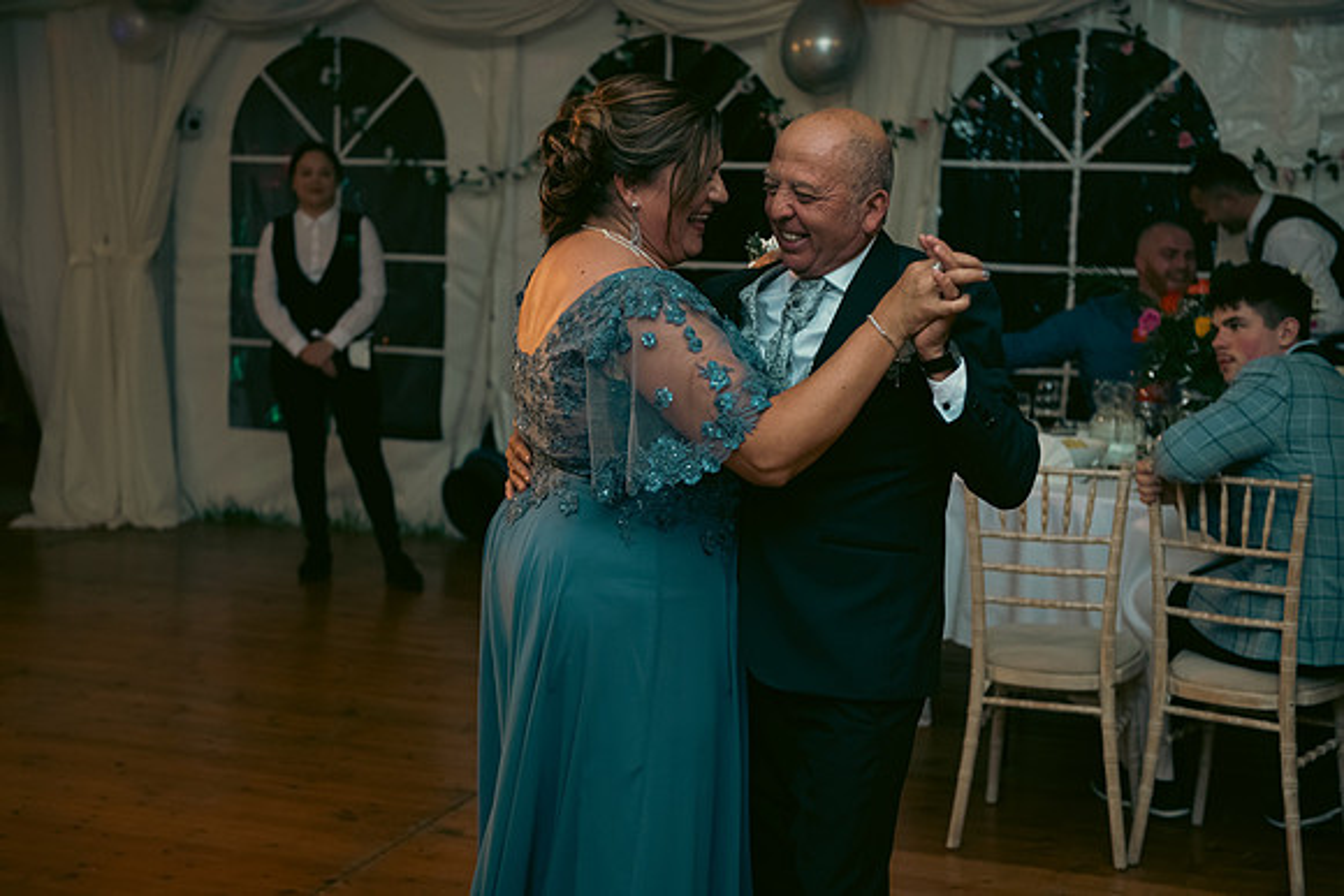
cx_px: 672
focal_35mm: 58
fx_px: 2166
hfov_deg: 34.5
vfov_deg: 23.4
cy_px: 448
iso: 800
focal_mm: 58
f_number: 3.5
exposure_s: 1/160
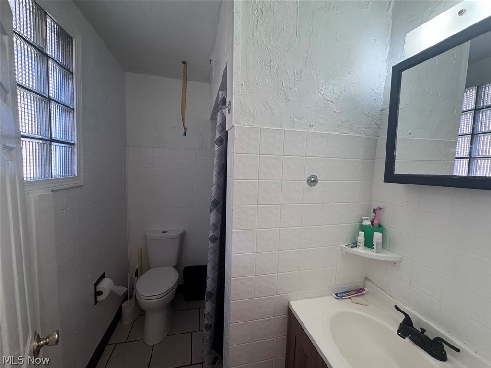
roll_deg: -1.7
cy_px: 184
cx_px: 246
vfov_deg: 85.7
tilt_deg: -6.2
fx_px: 199
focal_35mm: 14
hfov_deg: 102.1
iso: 250
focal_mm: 2.22
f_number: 2.2
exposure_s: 1/120
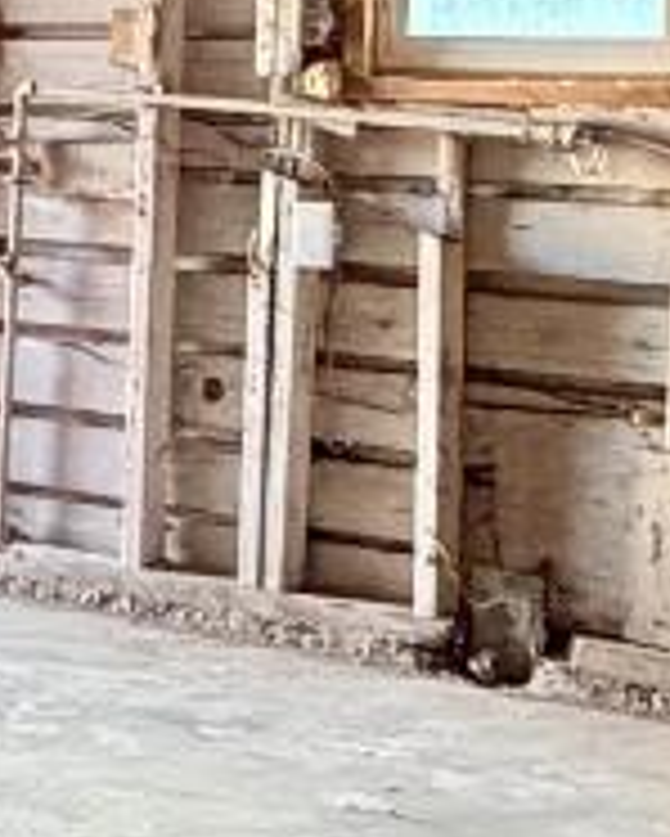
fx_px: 2724
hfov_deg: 12.7
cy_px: 155
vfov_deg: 17.3
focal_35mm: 110
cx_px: -549
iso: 640
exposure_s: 1/60
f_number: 2.2
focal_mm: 2.22
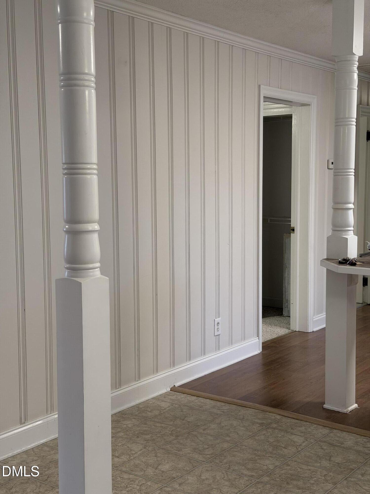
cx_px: 185
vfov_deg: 39.7
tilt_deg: -5.4
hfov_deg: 30.3
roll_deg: +0.9
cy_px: 247
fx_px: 684
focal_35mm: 48
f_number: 1.78
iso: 160
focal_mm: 6.76
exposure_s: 1/60
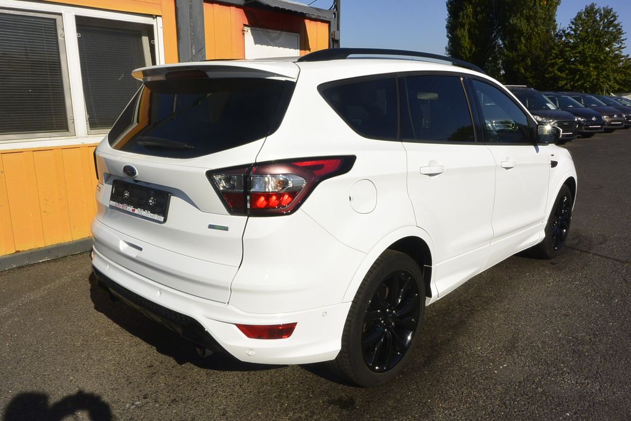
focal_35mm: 27
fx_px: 473
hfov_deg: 67.4
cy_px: 210
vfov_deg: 47.9
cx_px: 316
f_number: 14
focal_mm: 10
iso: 160
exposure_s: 1/250
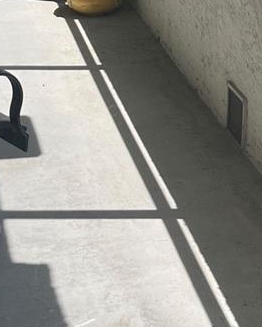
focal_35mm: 93
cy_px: -29
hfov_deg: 16.6
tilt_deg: -13.4
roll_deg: +1.4
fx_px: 901
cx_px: 139
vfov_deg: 19.7
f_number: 1.6
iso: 50
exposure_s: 1/1325
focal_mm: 5.1
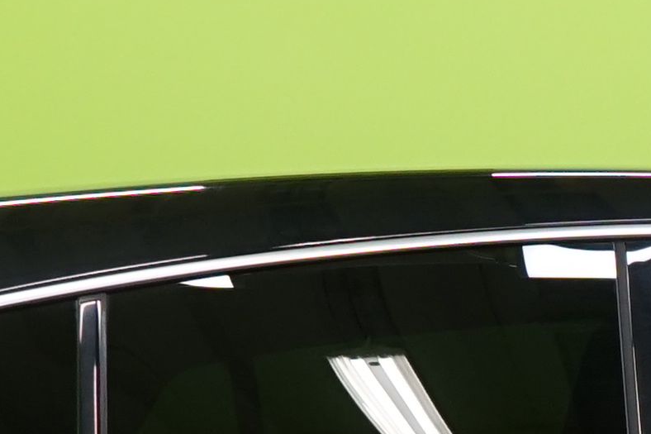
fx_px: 4682
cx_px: 918
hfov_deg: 7.8
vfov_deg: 5.2
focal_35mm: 259
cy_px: 837
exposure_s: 1/30
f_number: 6.3
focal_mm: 34
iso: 640
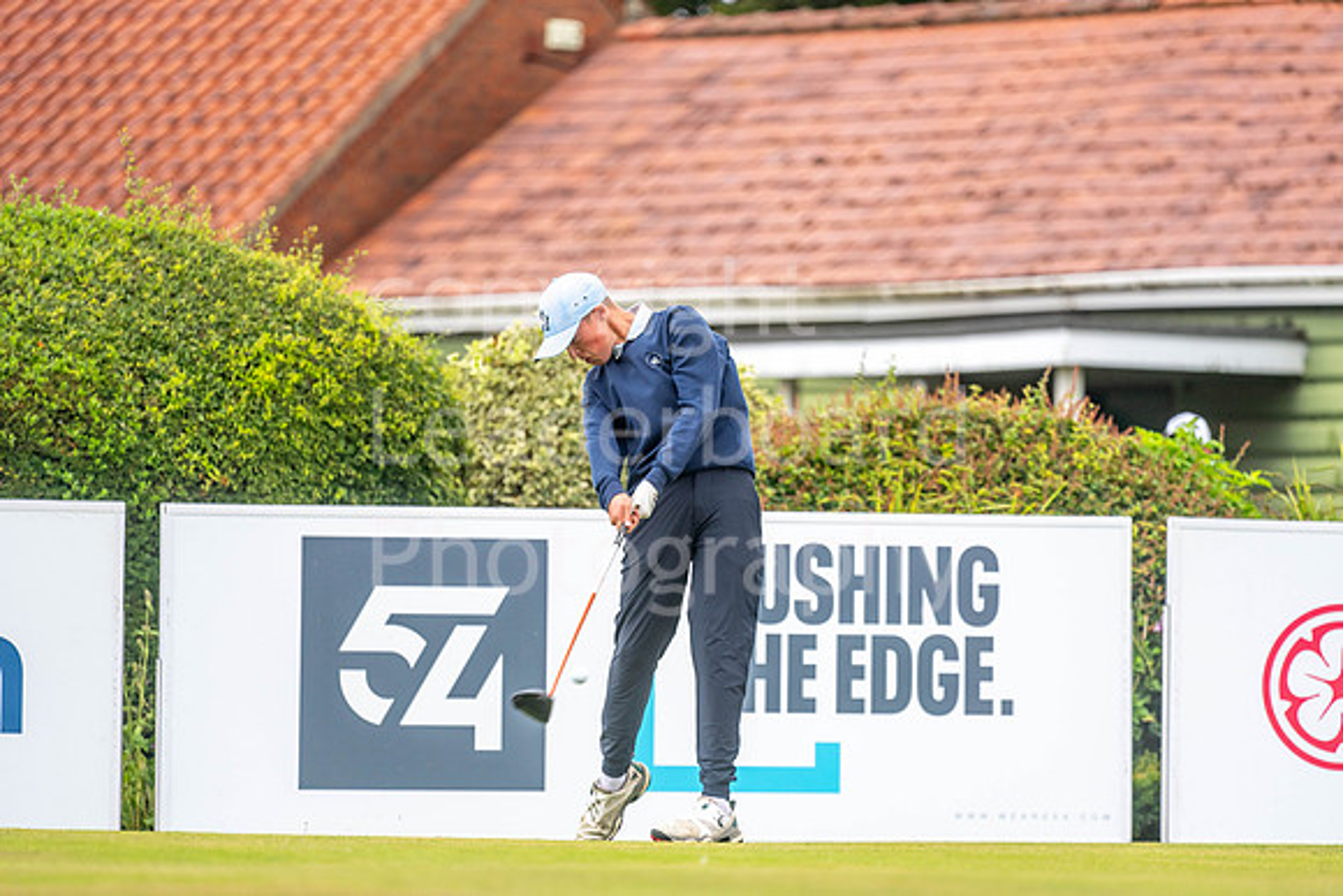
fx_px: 11194
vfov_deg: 4.6
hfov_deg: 6.9
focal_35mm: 300
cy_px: 448
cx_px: 672
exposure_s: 1/1600
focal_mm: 300
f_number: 4
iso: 500
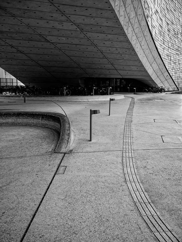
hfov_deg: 35.9
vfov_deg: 46.8
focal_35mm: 40
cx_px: 91
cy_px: 121
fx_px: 281
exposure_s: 1/18
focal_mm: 50
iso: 200
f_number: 8
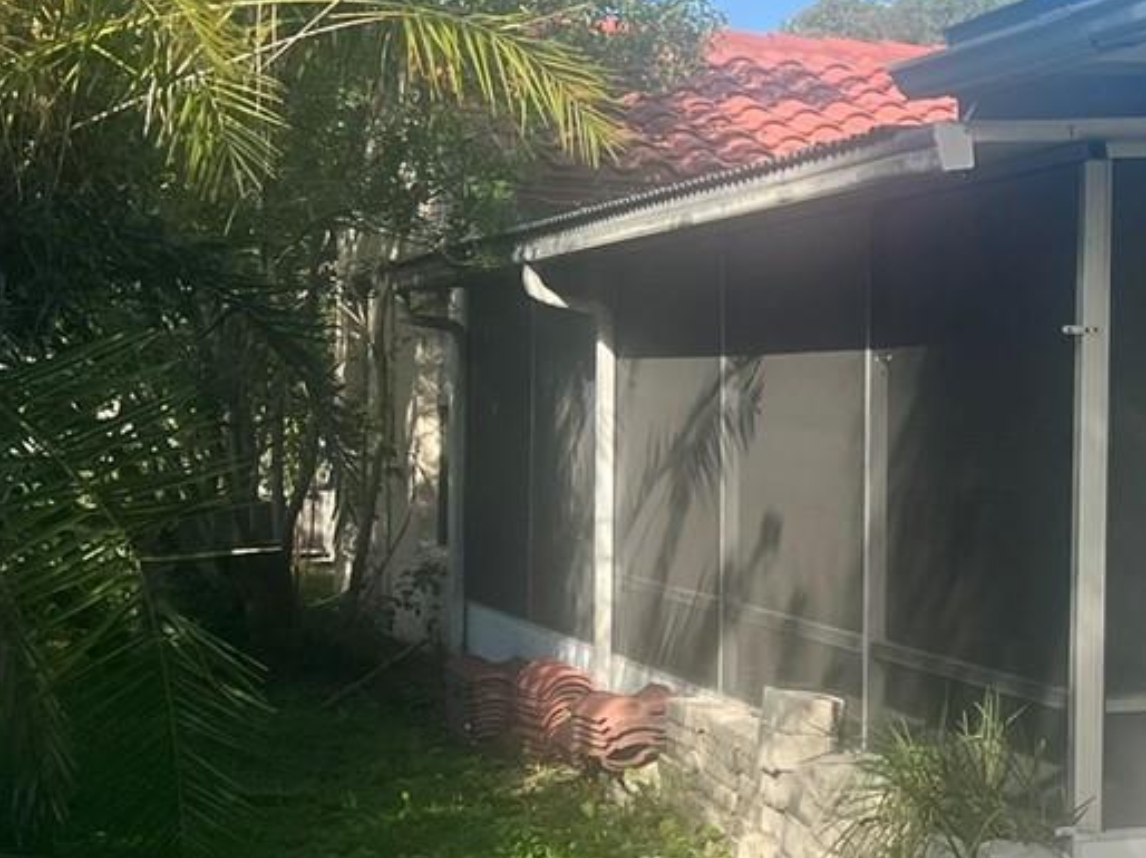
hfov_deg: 23.1
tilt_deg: -2.1
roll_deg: +0.3
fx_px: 2680
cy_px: 450
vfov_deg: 18.2
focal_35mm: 81
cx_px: 1159
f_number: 1.5
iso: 50
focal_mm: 5.7
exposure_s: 1/2208
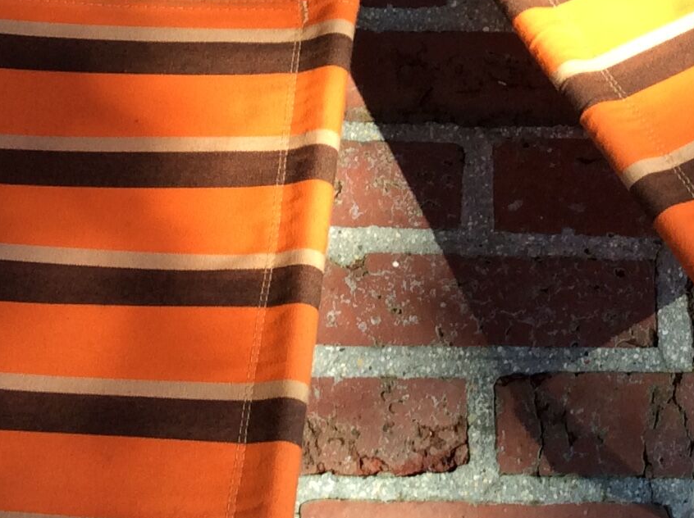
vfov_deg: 14.5
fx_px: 1962
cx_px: 404
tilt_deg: -65.9
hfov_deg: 20.0
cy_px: -119
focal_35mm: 98
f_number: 2.4
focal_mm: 3.3
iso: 32
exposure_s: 1/184
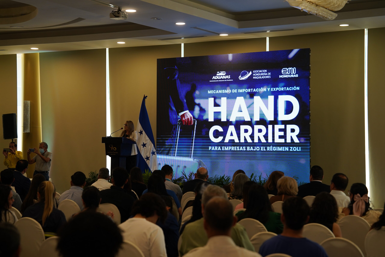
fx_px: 749
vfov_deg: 19.5
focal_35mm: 70
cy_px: 128
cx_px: 192
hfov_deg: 28.8
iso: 800
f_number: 4
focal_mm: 70
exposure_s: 1/160
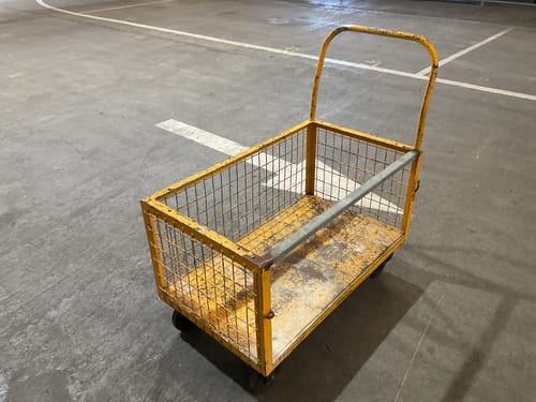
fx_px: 449
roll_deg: +0.0
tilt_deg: -31.5
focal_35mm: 29
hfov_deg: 61.7
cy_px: 201
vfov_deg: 48.2
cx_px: 268
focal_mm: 3
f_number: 1.8
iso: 125
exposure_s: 1/60
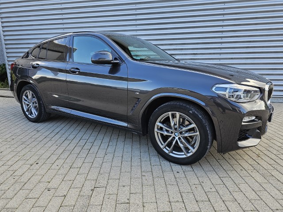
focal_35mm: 23
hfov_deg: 73.9
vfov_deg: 58.9
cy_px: 106
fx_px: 188
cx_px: 142
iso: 64
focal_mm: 6.3
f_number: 1.7
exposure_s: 1/359
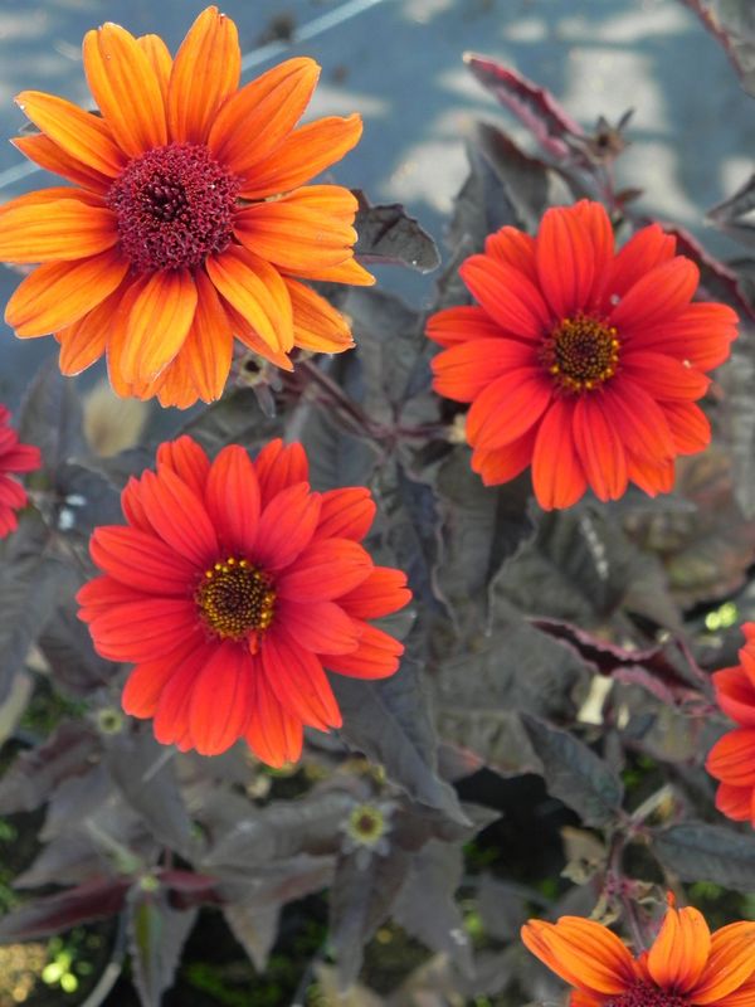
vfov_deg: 33.2
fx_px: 1687
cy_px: 504
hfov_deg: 25.2
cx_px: 378
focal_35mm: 58
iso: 160
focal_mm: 10.3
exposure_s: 1/80
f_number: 4
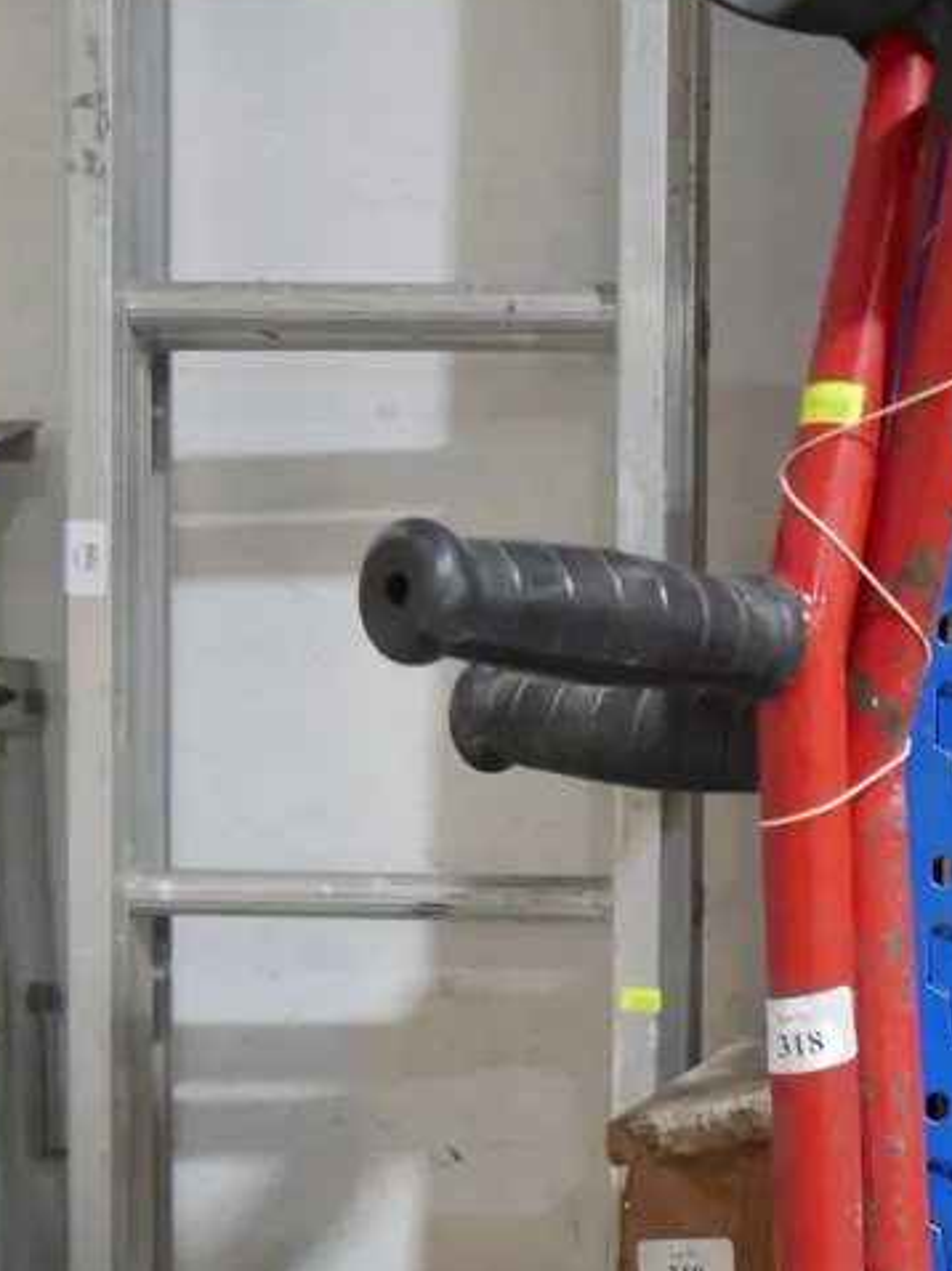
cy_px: 901
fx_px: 2202
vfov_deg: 31.8
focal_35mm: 60
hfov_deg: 23.6
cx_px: 901
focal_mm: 14
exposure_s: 1/60
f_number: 3.5
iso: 1250
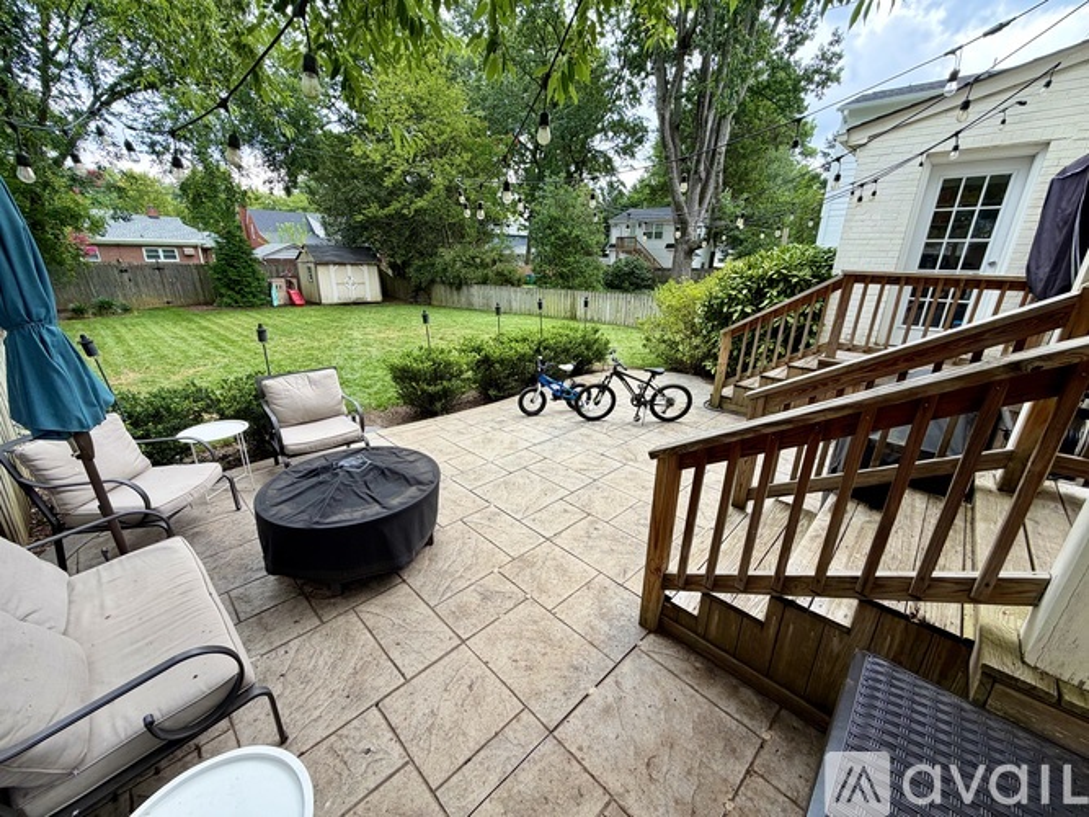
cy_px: 408
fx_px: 440
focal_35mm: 14
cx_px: 544
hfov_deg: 102.1
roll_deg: -0.9
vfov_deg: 85.7
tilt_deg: -19.9
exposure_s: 1/158
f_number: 2.2
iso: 40
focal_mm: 2.22
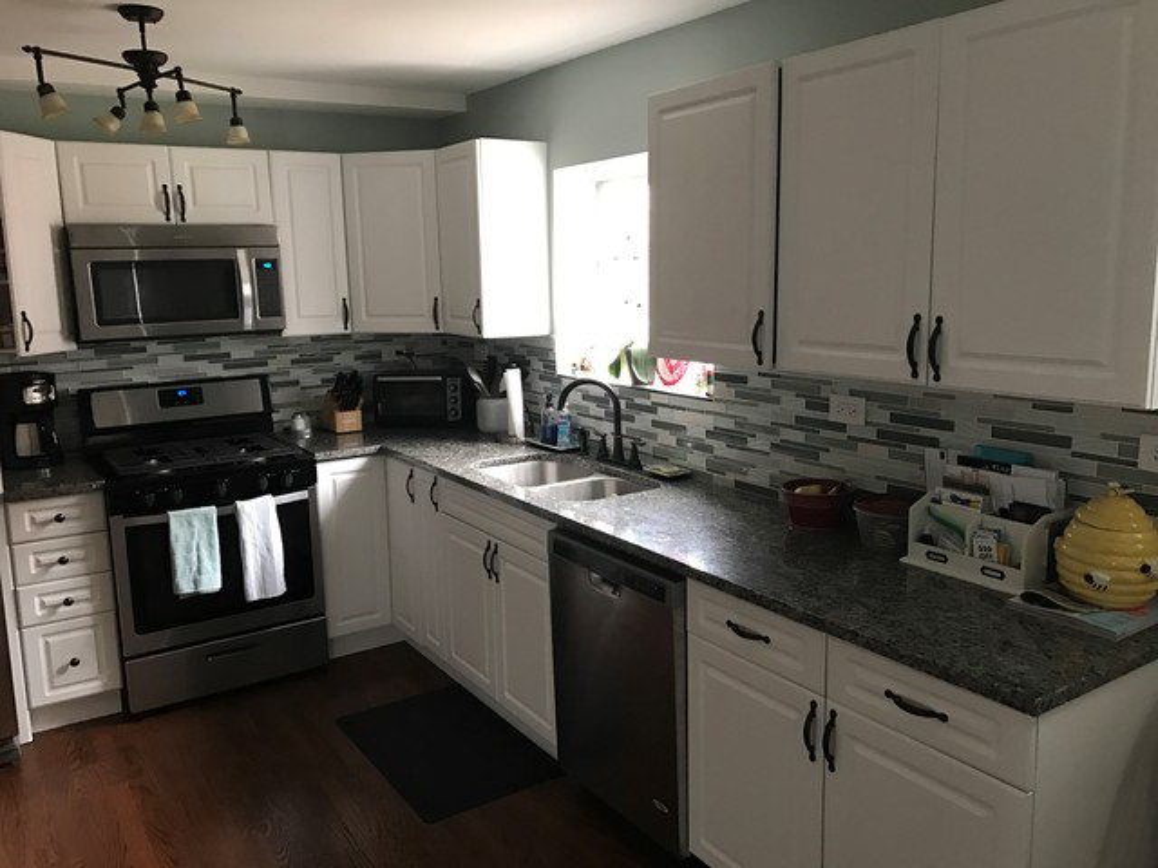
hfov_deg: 63.4
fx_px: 937
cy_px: 434
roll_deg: +0.4
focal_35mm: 28
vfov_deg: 49.7
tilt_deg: -10.7
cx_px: 579
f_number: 1.8
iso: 64
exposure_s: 1/15
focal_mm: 3.99
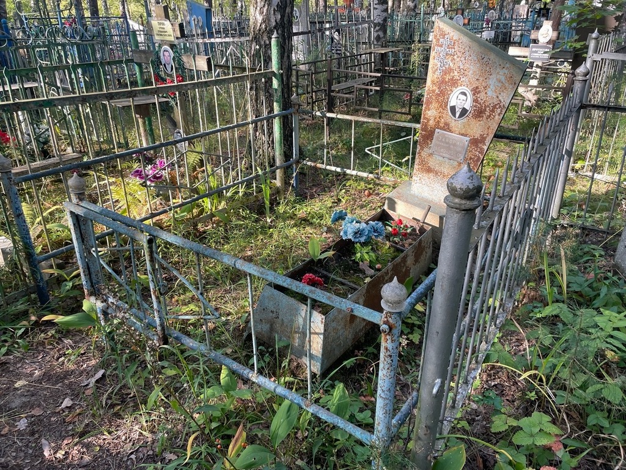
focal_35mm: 26
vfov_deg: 53.1
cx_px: 313
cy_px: 235
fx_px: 470
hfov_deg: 67.3
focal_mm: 4.2
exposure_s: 1/121
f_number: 1.6
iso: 50
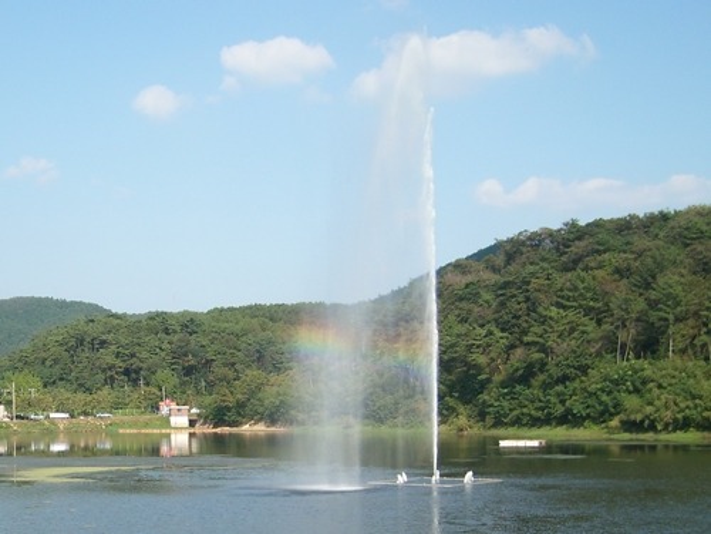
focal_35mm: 35
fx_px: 719
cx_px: 356
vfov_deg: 40.7
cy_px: 267
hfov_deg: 52.6
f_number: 7.1
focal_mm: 5.8
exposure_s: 1/201
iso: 50
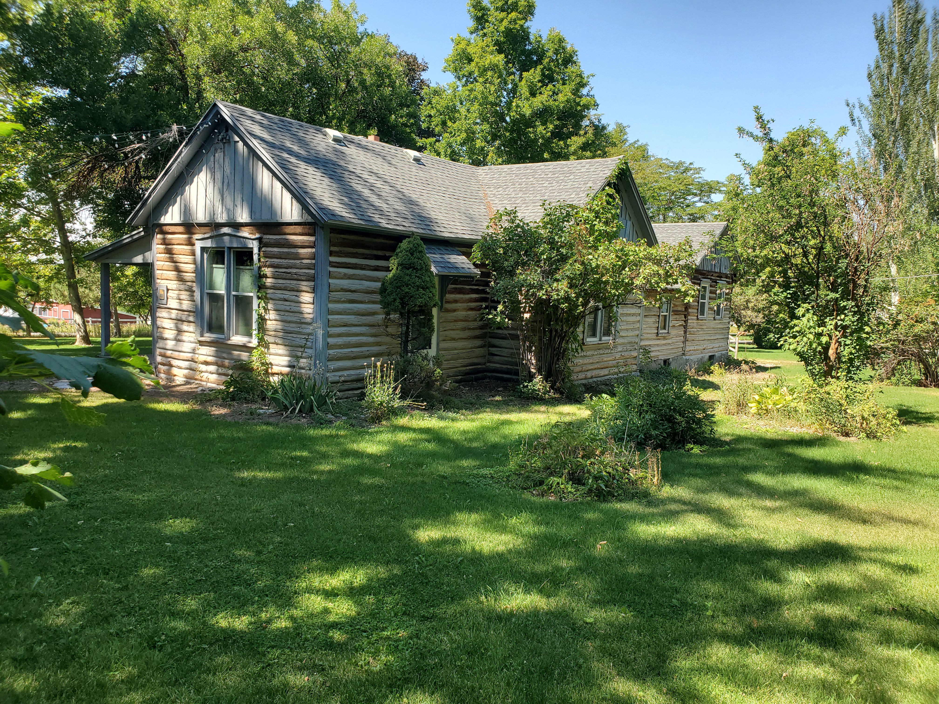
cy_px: 352
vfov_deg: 53.1
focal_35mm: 26
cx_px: 470
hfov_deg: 67.3
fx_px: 705
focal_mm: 4.3
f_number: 2.4
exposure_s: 1/553
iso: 50
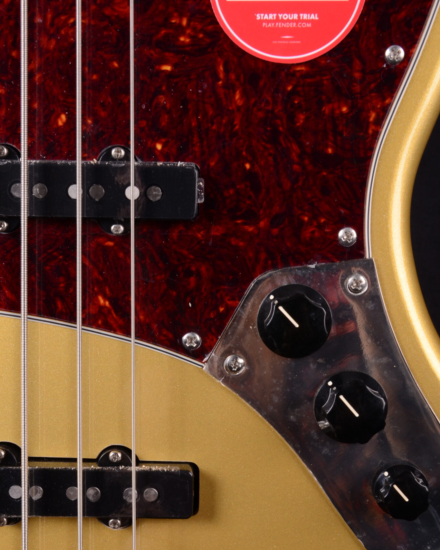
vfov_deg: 31.8
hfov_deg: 25.8
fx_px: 960
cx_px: 197
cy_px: 345
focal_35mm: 59
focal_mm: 28
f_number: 13
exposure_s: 1/200
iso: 200
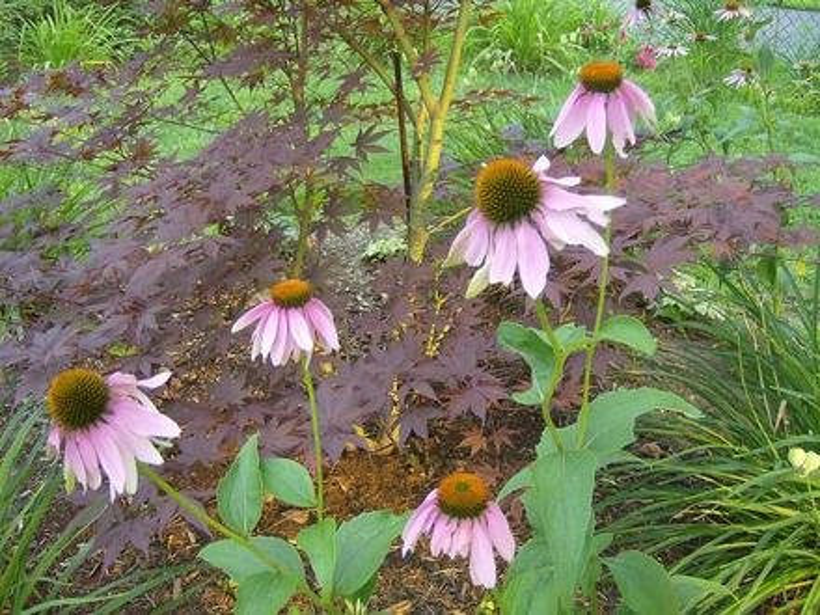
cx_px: 410
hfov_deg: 51.4
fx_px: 853
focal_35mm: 36
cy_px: 308
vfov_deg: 39.7
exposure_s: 1/64
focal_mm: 6
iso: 147
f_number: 2.8
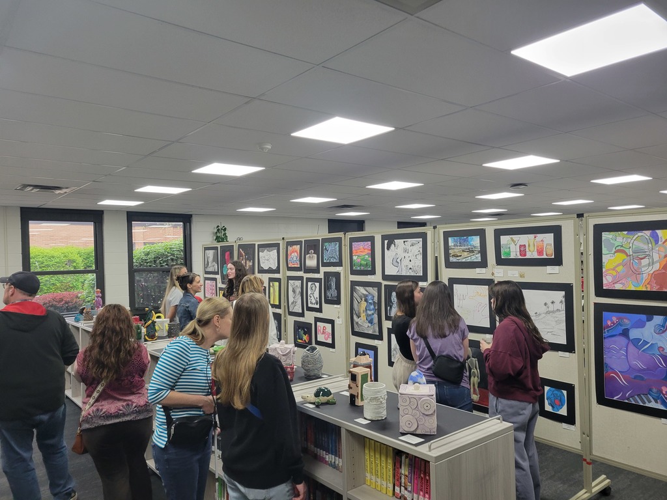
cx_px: 334
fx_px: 501
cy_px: 250
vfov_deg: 53.1
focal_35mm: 26
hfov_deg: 67.3
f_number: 1.8
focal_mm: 5.4
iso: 200
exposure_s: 1/120
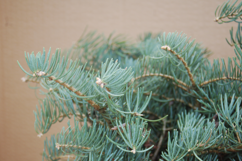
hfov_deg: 17.1
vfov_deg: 11.4
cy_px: 80
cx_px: 121
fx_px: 806
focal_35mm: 120
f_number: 5.6
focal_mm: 80
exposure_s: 1/200
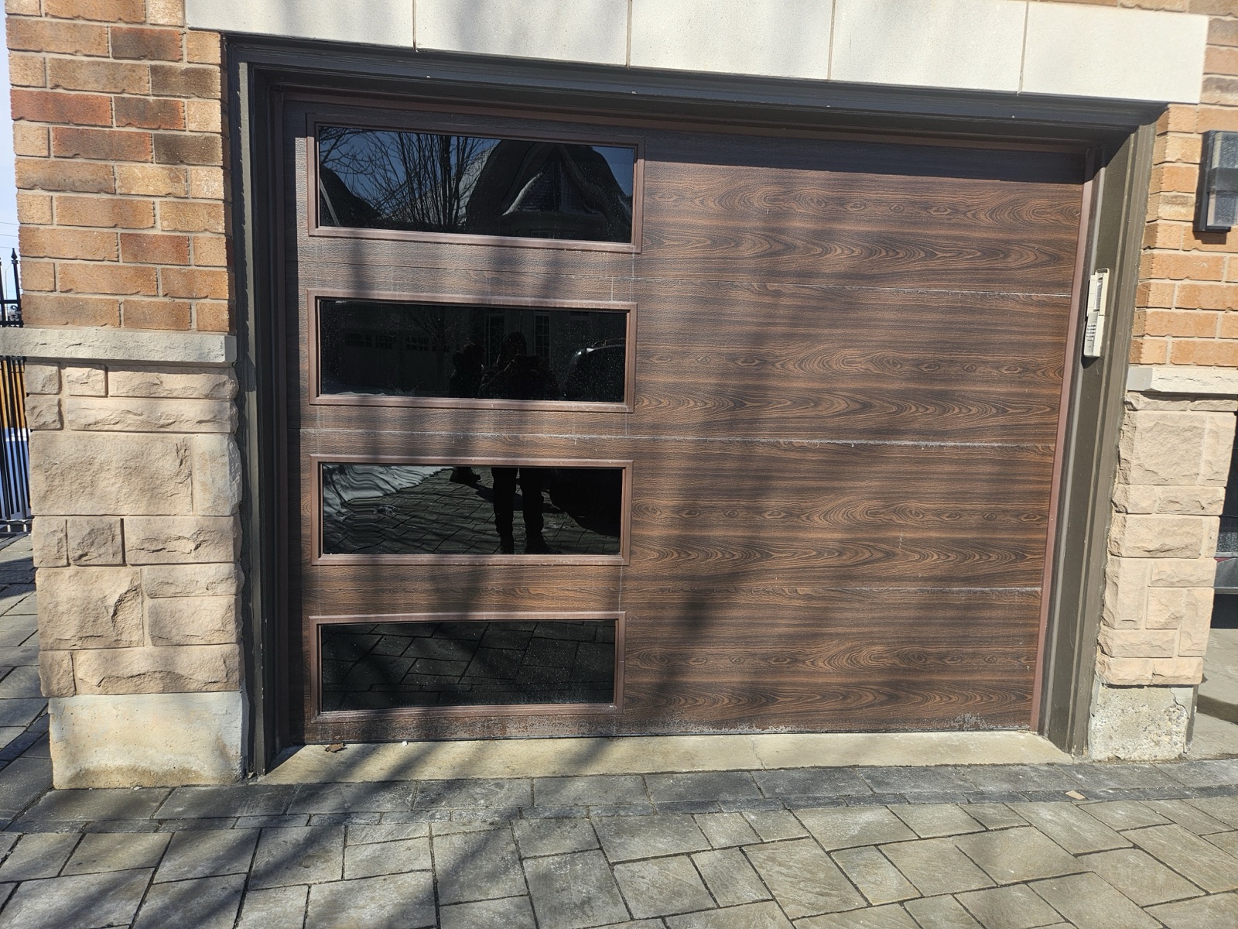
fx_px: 823
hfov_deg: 73.9
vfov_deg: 58.9
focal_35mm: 23
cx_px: 619
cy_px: 464
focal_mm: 5.4
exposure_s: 1/1372
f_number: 1.8
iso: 25
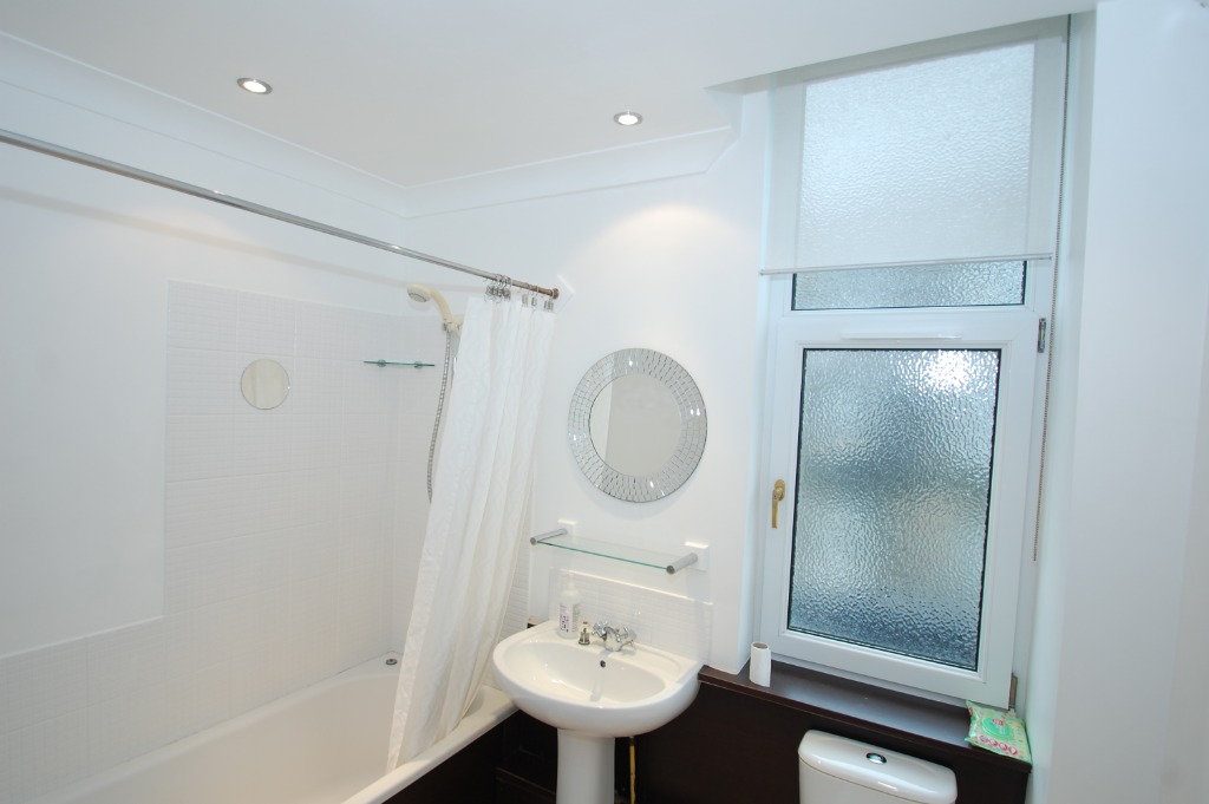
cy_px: 402
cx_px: 604
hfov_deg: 92.5
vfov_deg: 69.6
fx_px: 579
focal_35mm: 17
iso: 200
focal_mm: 11.5
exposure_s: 1/60
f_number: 3.8
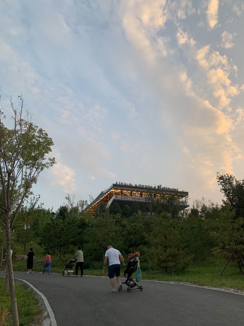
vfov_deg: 67.3
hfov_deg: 53.1
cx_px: 122
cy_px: 163
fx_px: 244
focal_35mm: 26
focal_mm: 4.25
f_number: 1.8
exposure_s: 1/251
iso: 25
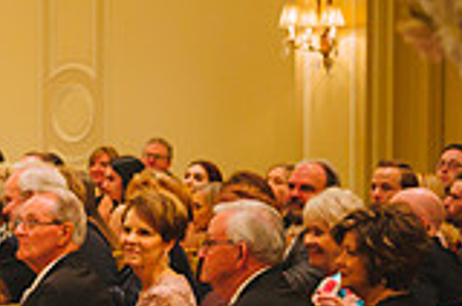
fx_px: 2139
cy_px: 162
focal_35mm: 167
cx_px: -329
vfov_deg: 8.2
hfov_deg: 11.6
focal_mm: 46
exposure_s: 1/320
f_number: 2.8
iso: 2500
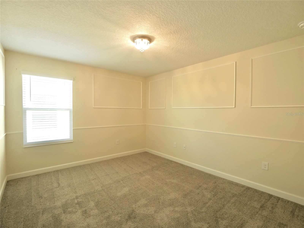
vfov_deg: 78.1
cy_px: 114
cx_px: 152
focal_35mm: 16
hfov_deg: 94.5
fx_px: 141
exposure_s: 1/50
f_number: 4.5
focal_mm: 8
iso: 400
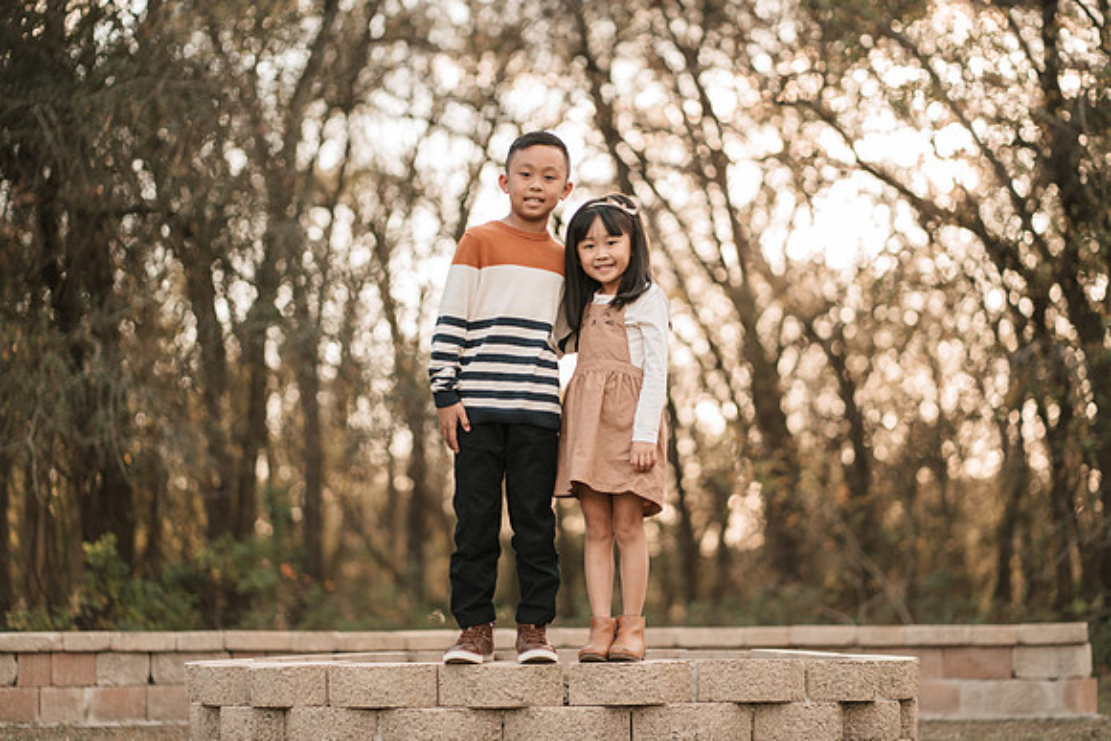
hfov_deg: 23.9
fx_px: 2624
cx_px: 556
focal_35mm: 85
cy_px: 370
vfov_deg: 16.1
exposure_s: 1/500
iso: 160
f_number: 2
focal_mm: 85
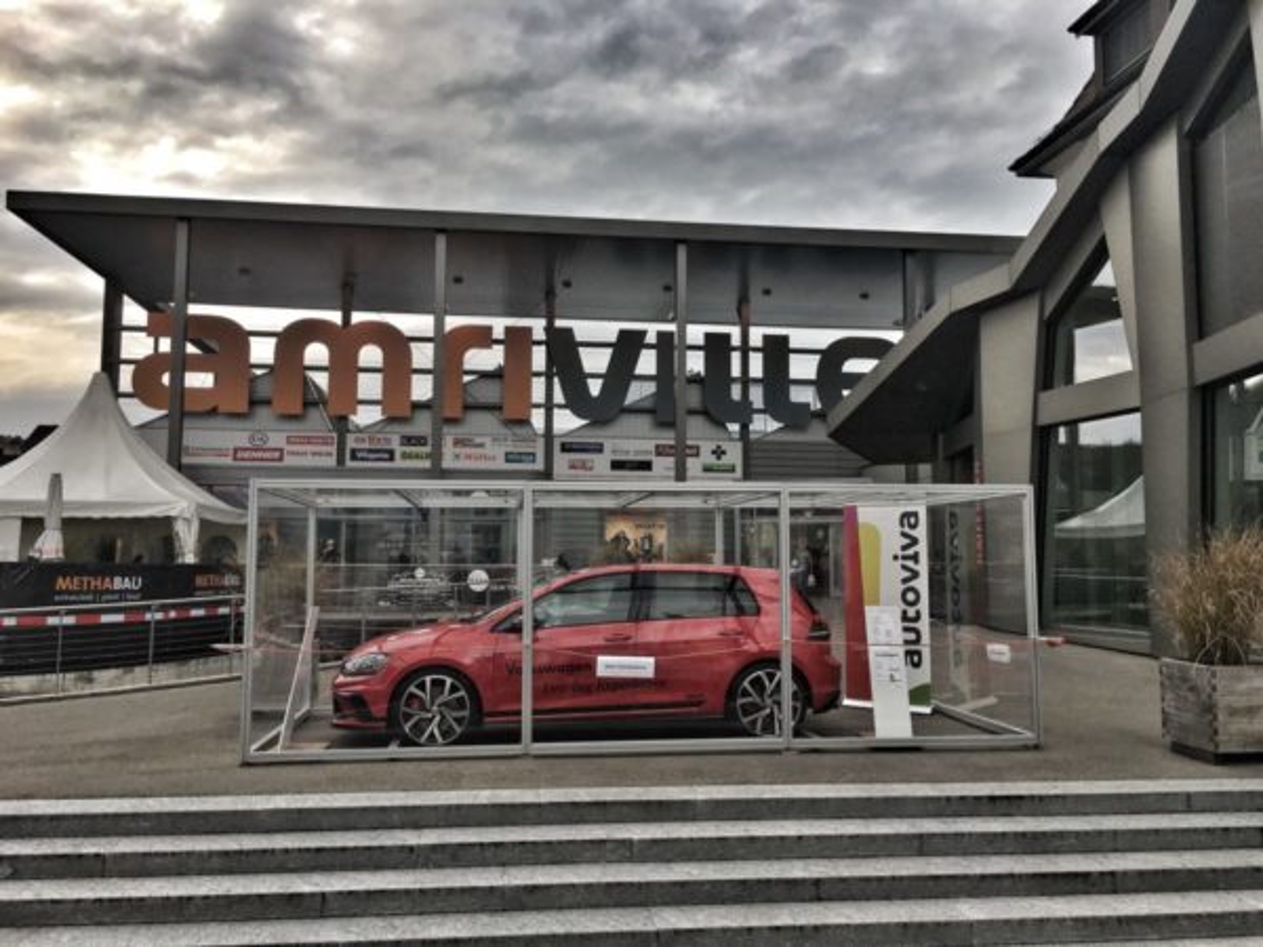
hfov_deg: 61.7
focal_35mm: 29
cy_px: 474
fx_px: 1058
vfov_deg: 48.2
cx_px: 632
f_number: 2.2
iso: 25
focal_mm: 4.15
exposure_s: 1/363
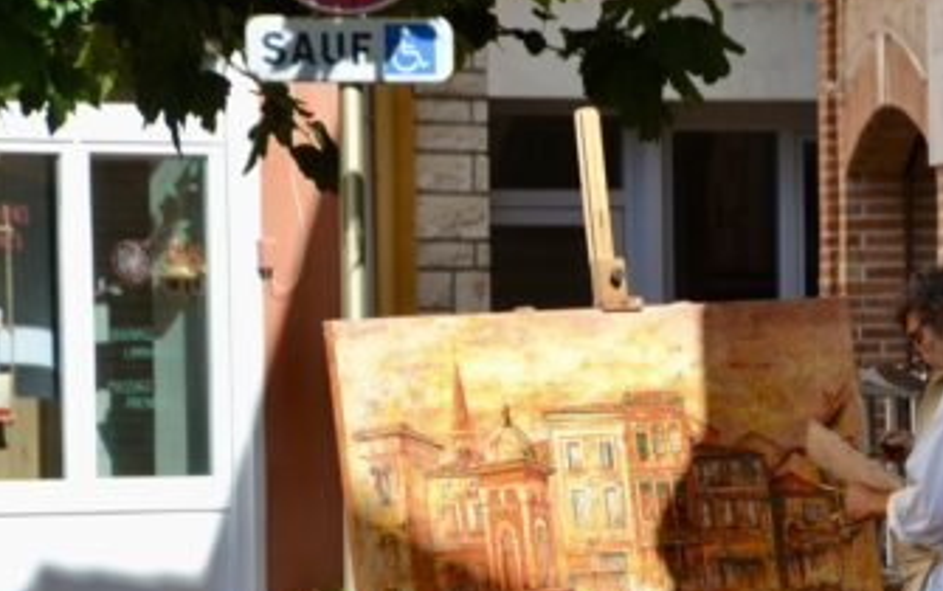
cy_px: 523
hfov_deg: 6.3
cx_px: 833
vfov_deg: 3.9
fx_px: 8618
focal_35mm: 335
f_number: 5.6
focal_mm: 105
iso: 200
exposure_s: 1/500
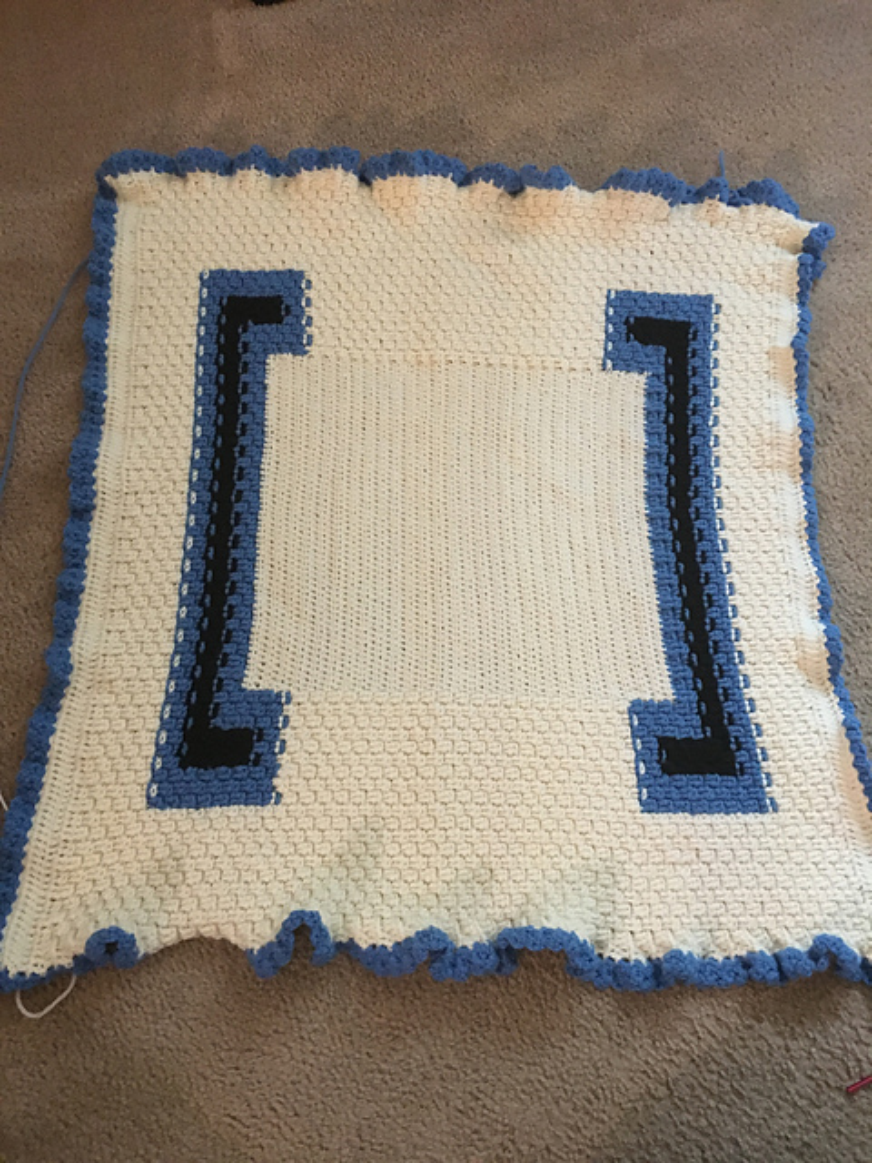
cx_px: 436
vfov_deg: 61.7
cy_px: 582
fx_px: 974
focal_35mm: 29
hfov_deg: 48.2
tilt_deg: -69.7
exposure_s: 1/15
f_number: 2.2
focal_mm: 4.15
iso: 200
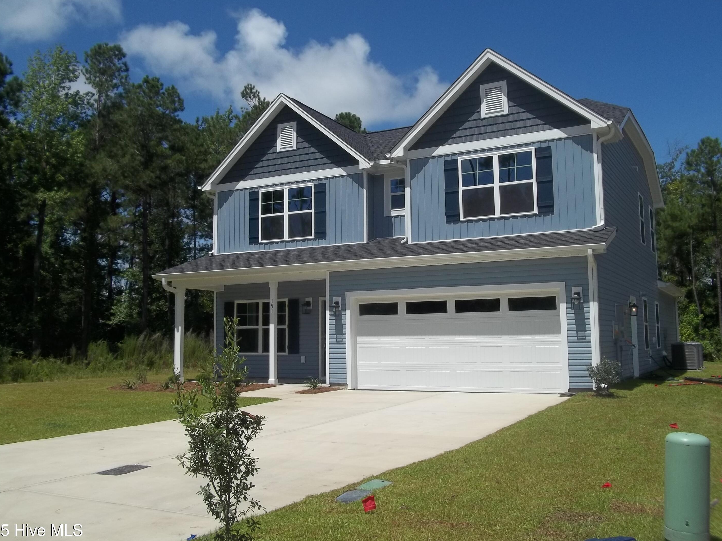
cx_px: 344
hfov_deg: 53.9
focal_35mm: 34
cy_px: 269
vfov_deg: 41.8
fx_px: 709
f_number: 8.8
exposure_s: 1/320
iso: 64
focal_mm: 5.7
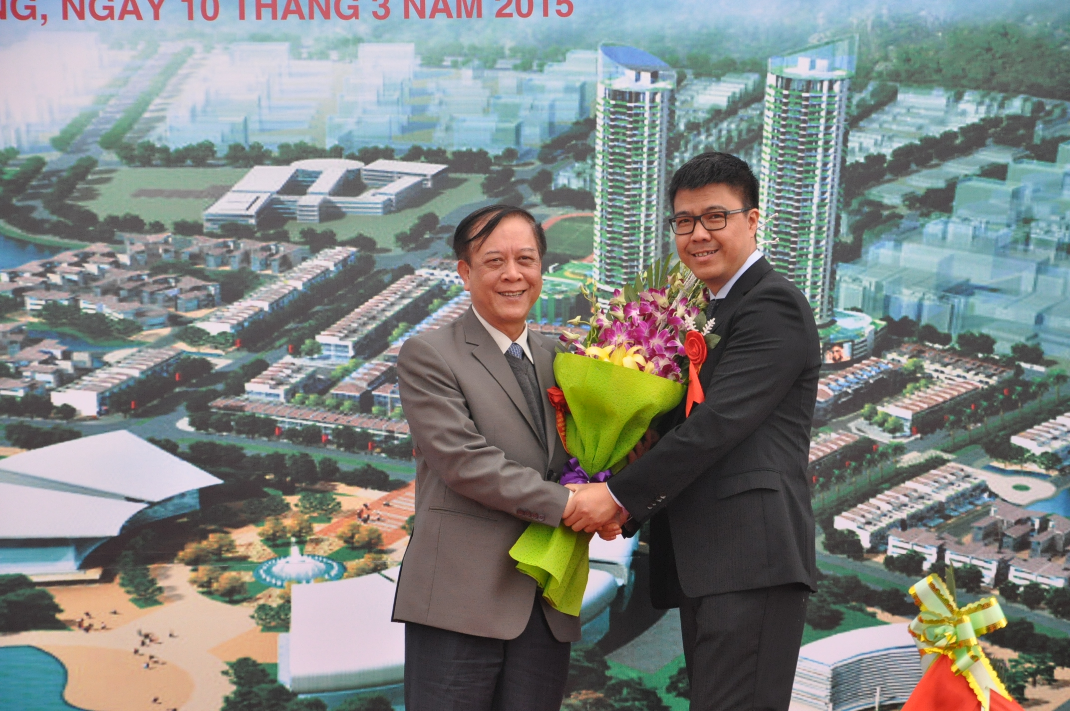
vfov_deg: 8.7
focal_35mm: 158
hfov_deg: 13.1
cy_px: 356
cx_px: 535
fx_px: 4676
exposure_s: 1/320
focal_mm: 105
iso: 1600
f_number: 9
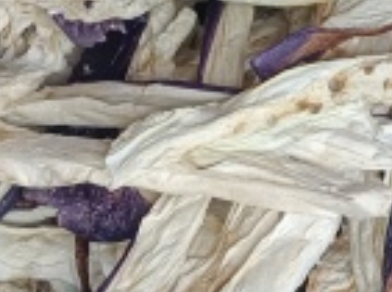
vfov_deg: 10.0
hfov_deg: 13.3
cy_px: 122
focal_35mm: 148
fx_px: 1672
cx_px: 281
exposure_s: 1/100
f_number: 1.8
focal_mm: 4.05
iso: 147
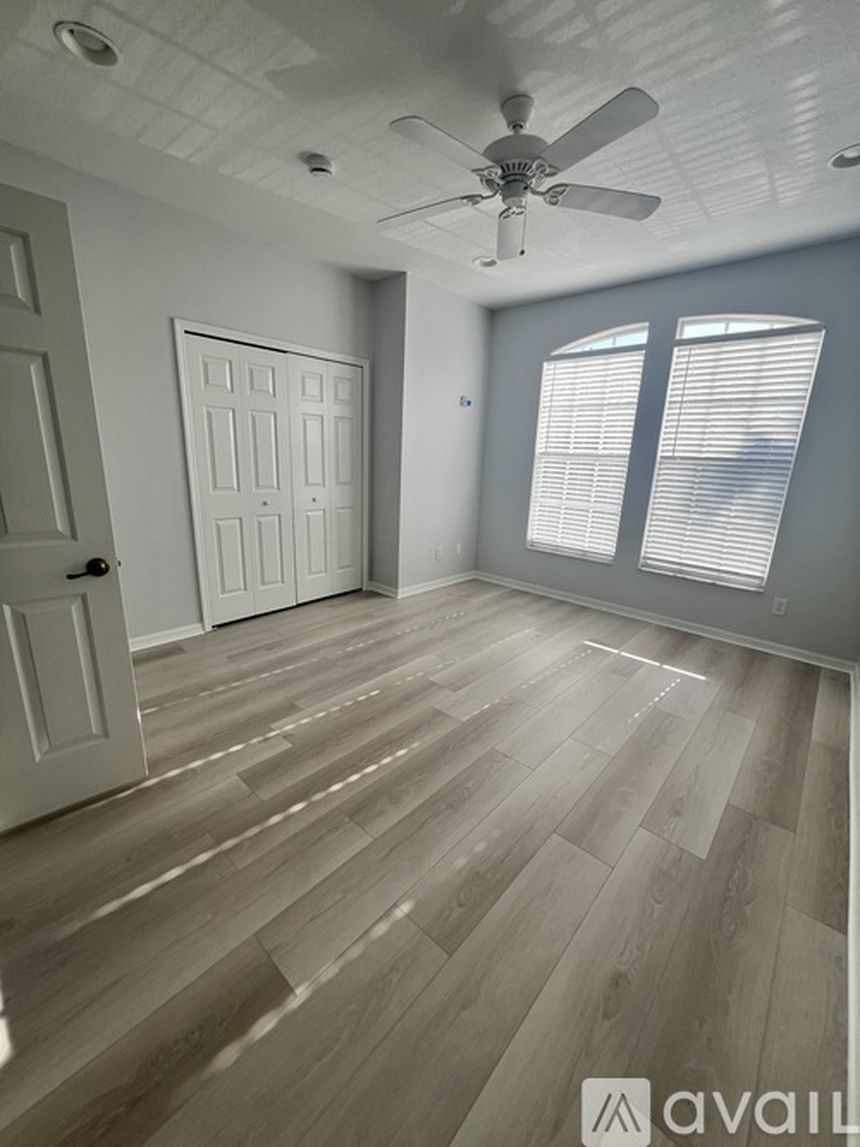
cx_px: 430
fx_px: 431
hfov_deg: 89.9
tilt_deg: -14.1
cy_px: 574
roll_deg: -0.9
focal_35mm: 13
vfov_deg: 106.2
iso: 32
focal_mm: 1.57
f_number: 1.8
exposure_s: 1/272
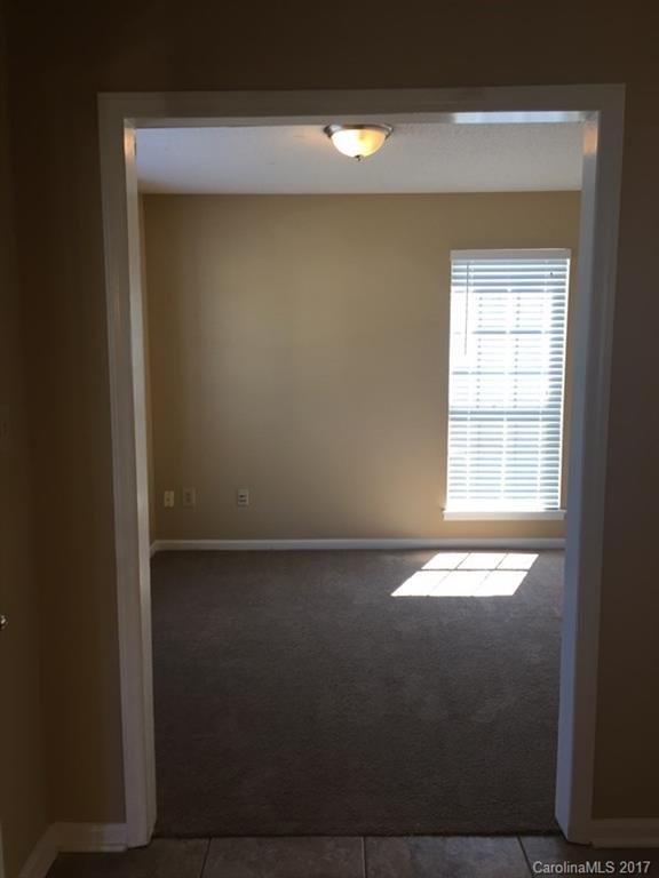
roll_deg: +0.4
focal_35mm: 29
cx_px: 330
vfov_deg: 61.7
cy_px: 439
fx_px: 736
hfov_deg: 48.2
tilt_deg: -6.5
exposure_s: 1/60
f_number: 2.2
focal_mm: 4.15
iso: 32
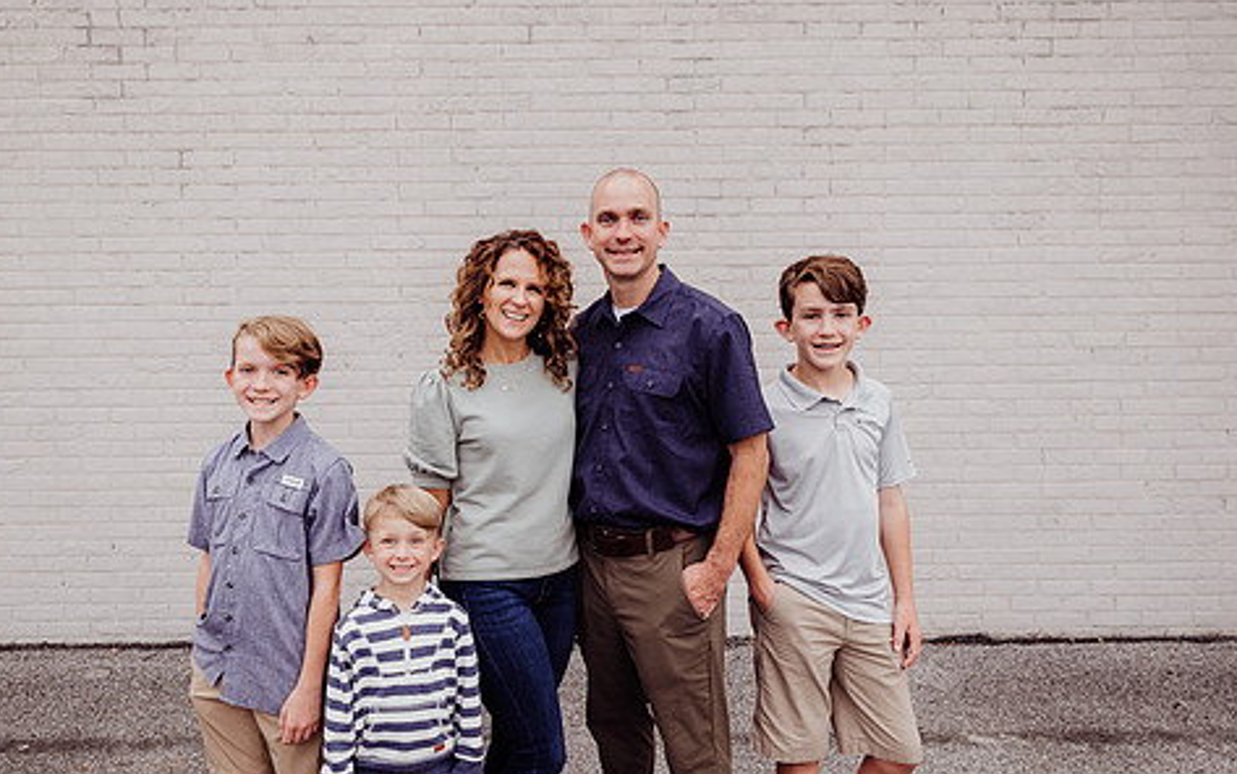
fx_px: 1012
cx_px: 557
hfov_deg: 62.7
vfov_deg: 41.9
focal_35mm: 30
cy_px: 378
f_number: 2.5
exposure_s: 1/200
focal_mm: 24
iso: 200
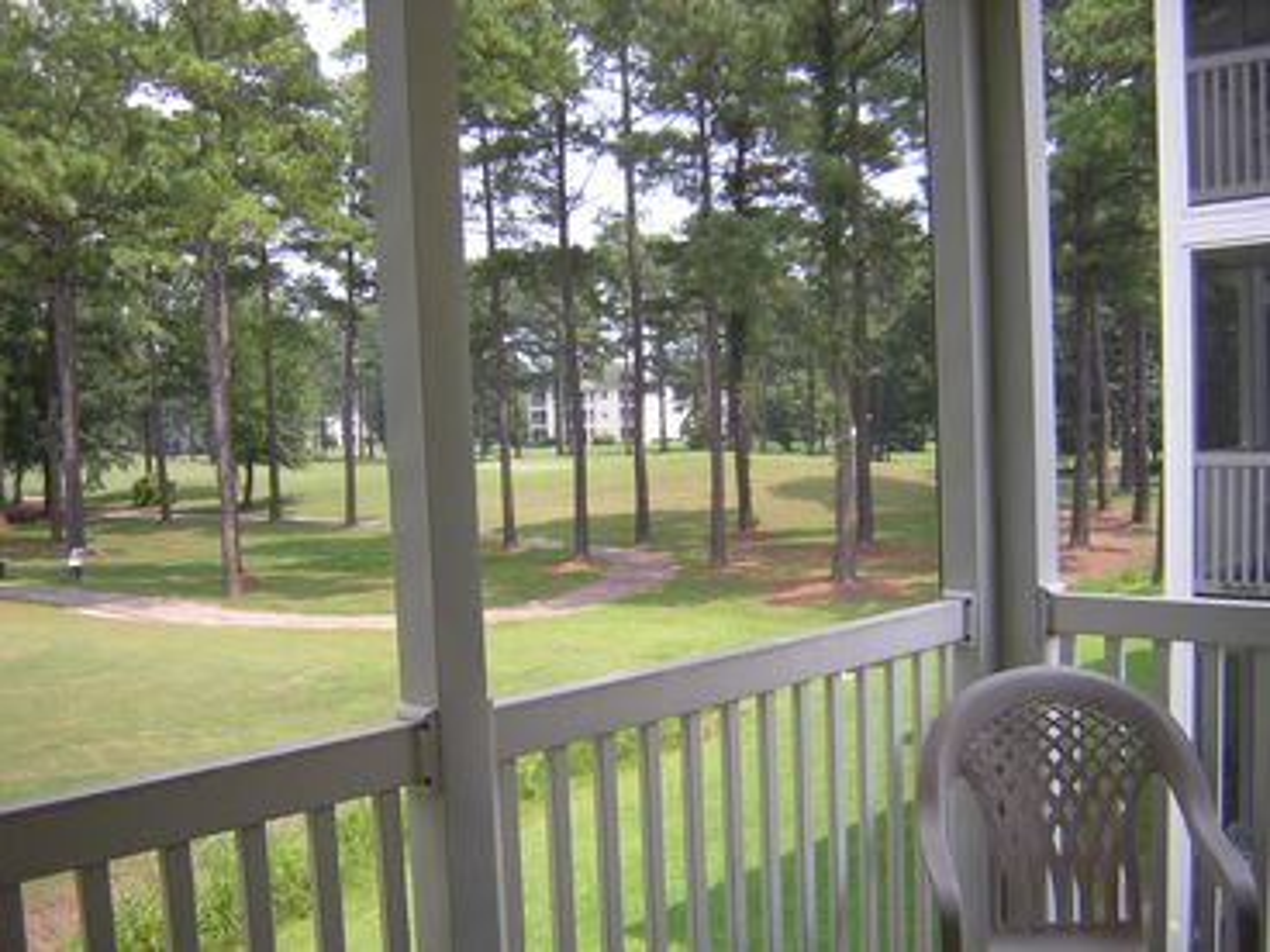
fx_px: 1321
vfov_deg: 39.7
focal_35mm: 36
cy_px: 476
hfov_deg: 51.4
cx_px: 635
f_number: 2.6
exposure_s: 1/282
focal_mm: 4.7
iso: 100
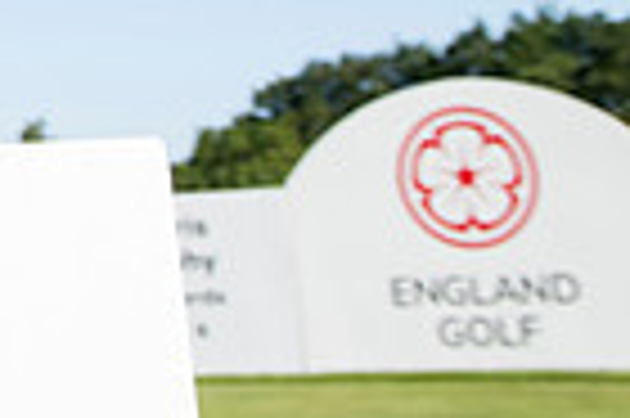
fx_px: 1958
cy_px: -398
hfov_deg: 16.2
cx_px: -400
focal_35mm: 112
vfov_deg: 11.1
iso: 200
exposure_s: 1/640
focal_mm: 27
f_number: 6.3
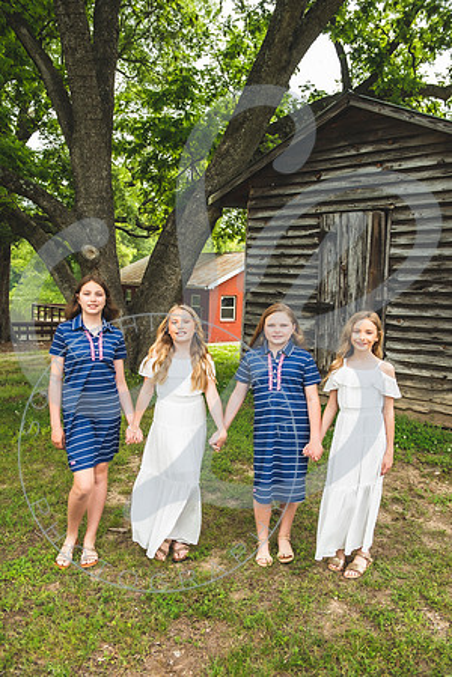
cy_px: 338
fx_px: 603
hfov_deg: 41.1
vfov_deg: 58.7
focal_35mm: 32
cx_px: 226
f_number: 5.6
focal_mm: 32
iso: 250
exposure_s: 1/200
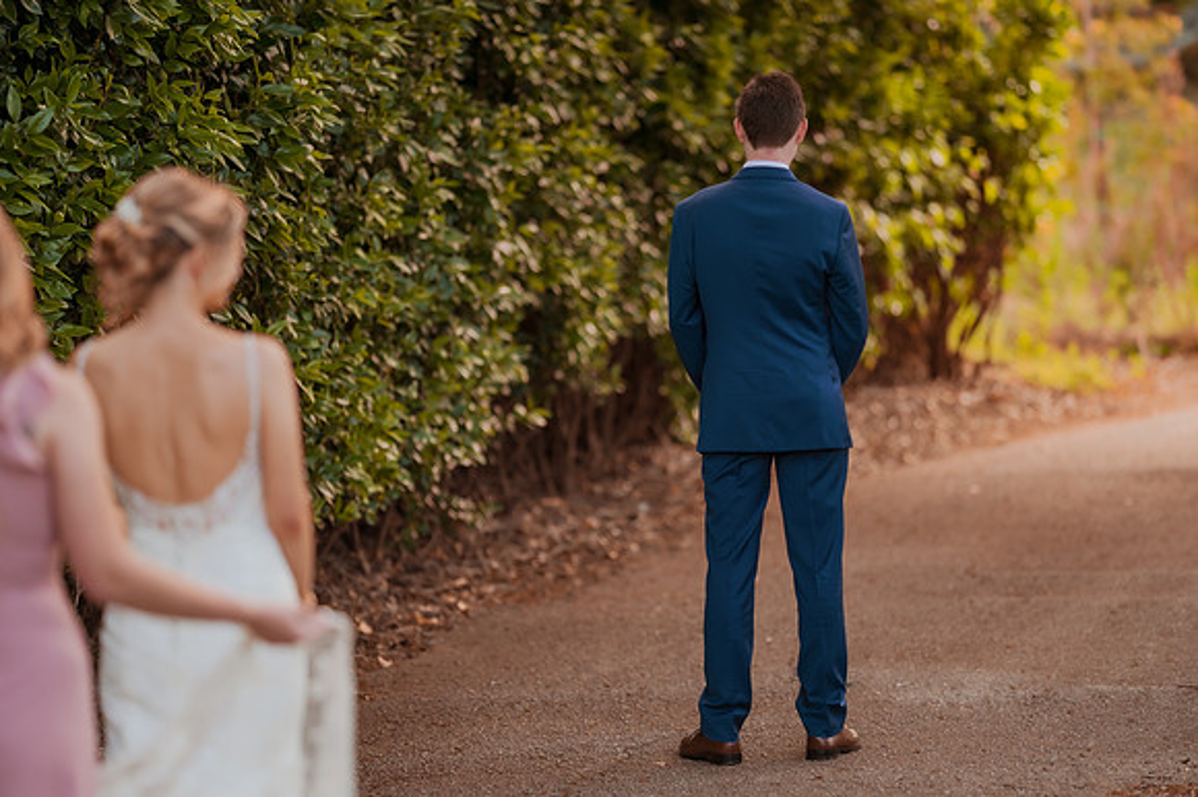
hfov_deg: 15.2
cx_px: 599
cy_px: 398
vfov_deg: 10.1
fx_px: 4490
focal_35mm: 135
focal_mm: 135
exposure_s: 1/1000
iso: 320
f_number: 1.8
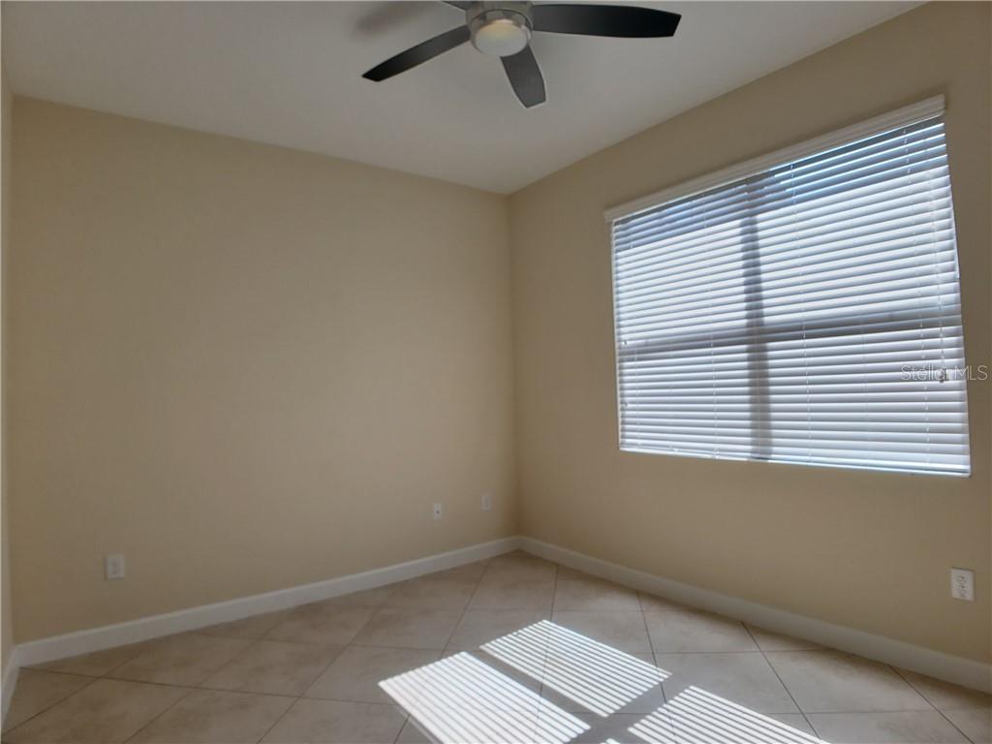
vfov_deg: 53.1
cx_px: 496
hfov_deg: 67.3
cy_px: 372
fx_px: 745
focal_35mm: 26
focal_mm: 4.3
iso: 50
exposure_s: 1/120
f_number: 2.4
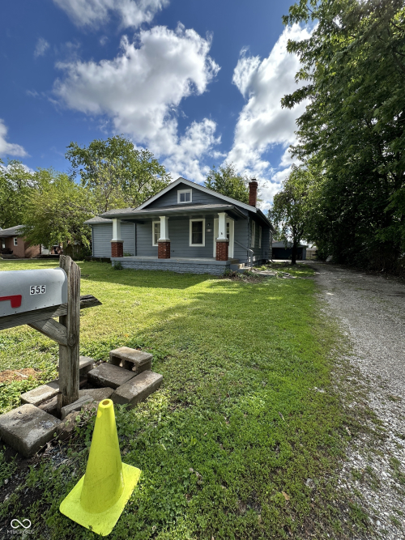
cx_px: 202
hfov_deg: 85.7
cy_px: 270
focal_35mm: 14
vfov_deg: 102.1
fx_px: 218
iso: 40
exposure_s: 1/1062
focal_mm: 2.22
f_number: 2.2
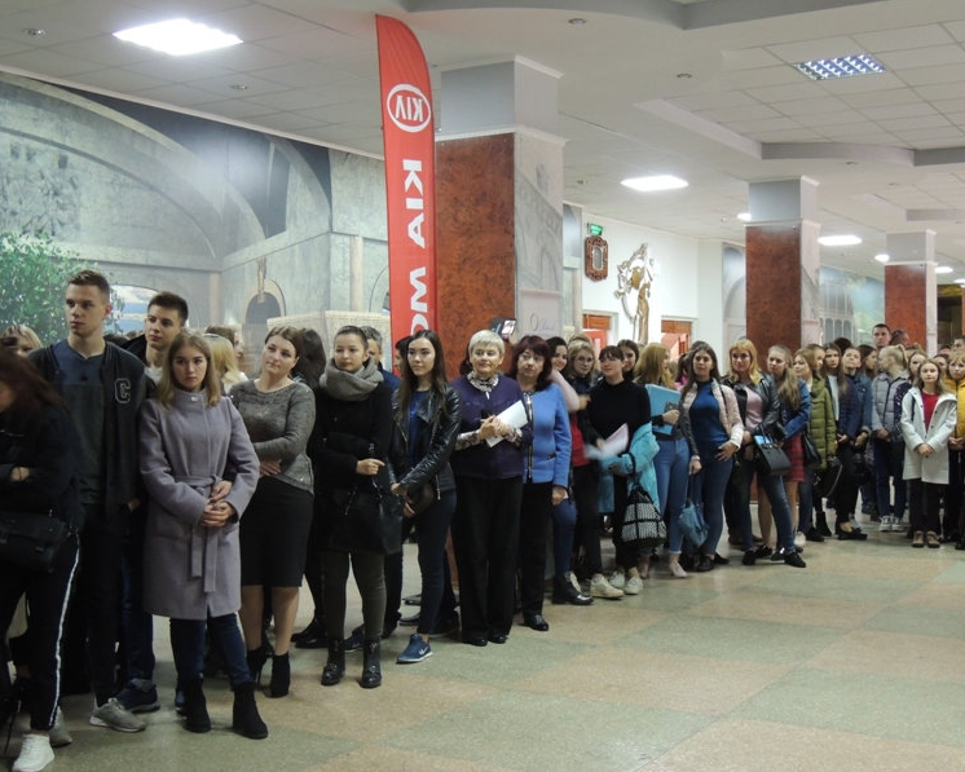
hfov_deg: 41.1
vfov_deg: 33.4
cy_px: 385
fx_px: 1285
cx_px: 503
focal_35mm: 45
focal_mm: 7.6
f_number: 3.4
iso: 500
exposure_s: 1/13
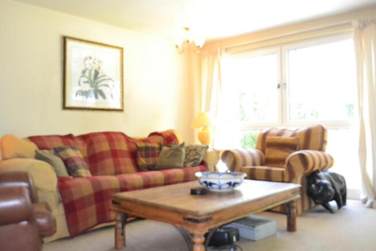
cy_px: 126
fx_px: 313
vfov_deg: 43.6
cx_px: 188
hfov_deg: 61.9
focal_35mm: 30
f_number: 4.5
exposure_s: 1/200
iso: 3200
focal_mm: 20
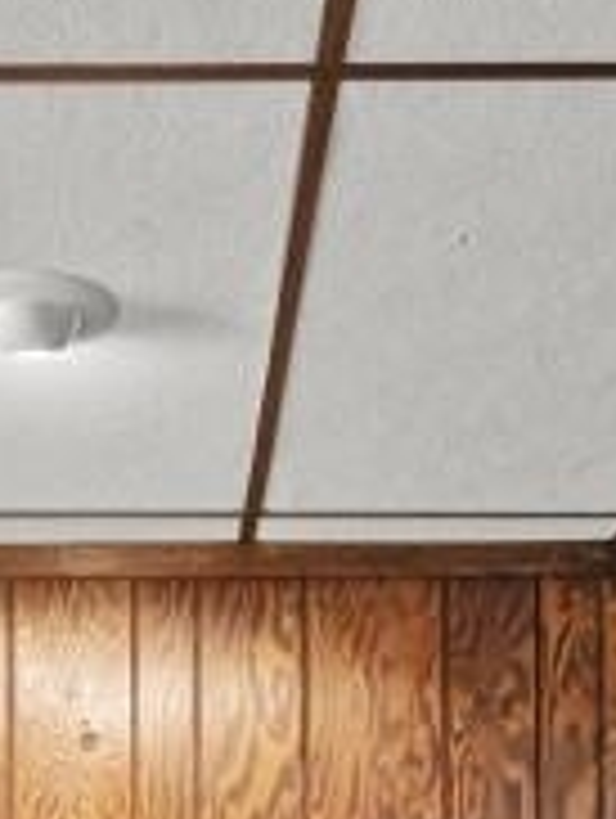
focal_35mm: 76
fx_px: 1799
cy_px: 1048
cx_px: 124
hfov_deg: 19.2
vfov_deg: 22.9
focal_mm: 20
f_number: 6.3
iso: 6400
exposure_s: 1/20
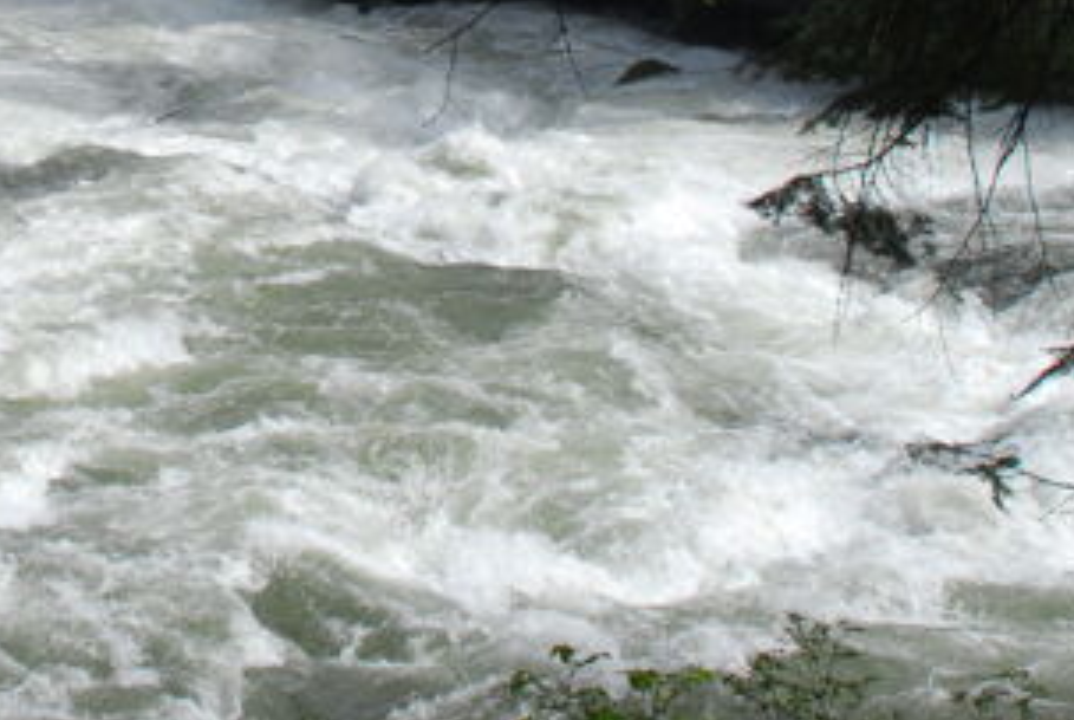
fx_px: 2838
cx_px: 18
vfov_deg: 14.0
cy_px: -172
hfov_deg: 20.8
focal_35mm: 95
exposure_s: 1/500
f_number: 5.6
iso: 160
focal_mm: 24
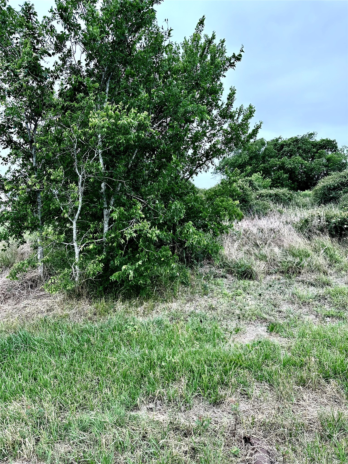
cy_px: 232
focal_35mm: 24
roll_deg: -0.3
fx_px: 322
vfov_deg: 71.6
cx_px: 174
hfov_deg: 56.8
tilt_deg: -4.2
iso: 80
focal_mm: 6.86
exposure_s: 1/646
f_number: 1.78
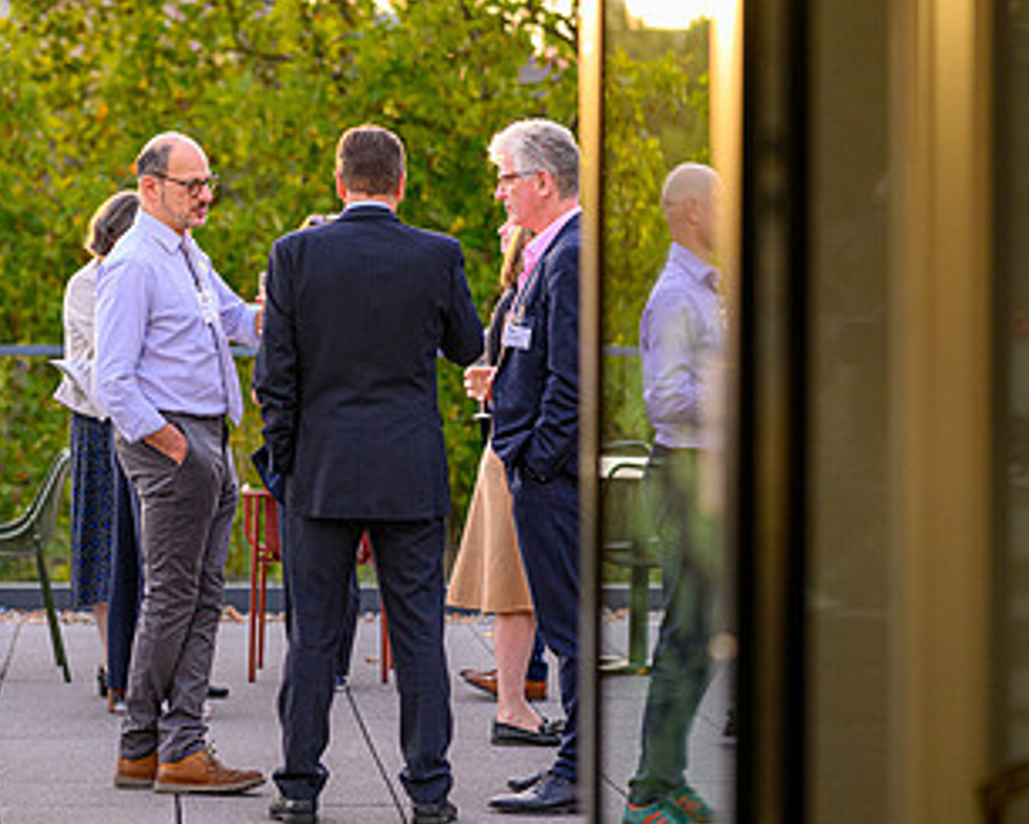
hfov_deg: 12.5
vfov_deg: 10.0
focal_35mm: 154
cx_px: 178
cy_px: 257
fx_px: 4691
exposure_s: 1/2500
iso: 1400
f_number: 1.8
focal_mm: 85
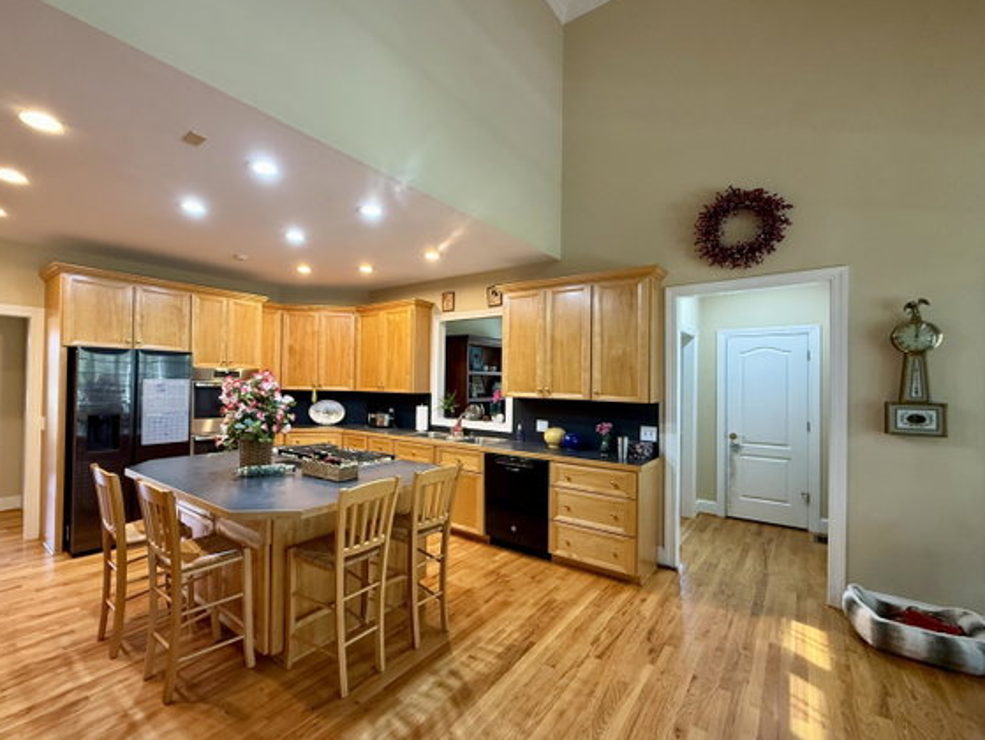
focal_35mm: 16
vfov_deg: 78.2
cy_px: 375
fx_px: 456
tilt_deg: +1.3
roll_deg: -0.8
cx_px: 426
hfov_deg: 93.9
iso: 320
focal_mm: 2.22
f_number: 2.2
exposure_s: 1/60
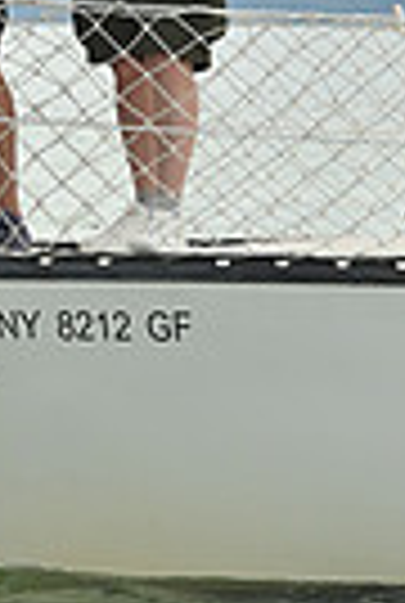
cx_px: 263
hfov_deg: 3.2
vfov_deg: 4.8
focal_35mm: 432
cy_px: 9
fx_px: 7252
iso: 320
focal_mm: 100
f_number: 8
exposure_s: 1/1250
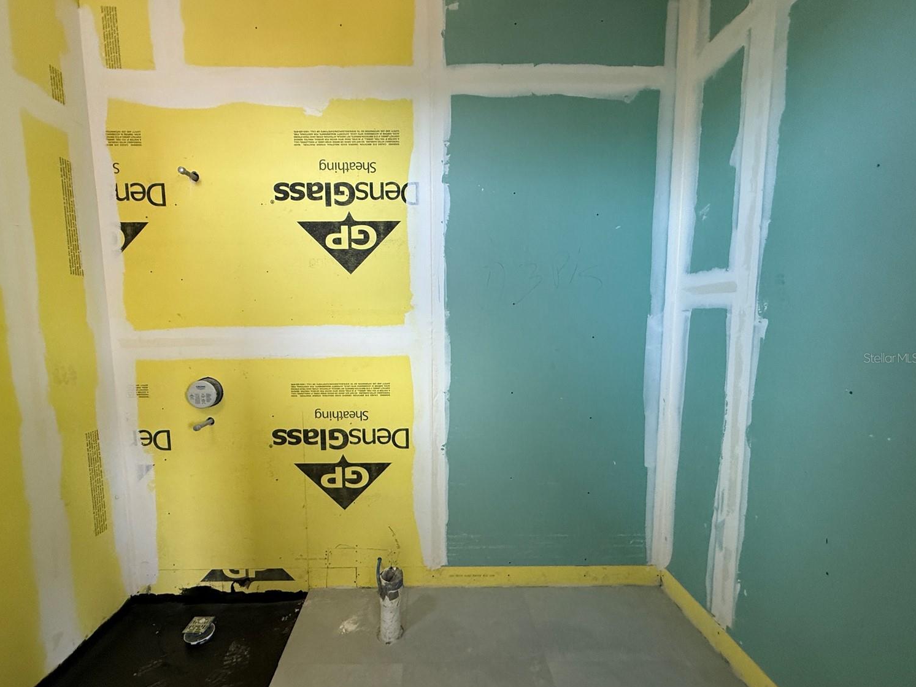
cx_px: 431
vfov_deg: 81.7
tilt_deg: -6.2
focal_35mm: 15
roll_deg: -1.1
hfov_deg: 98.1
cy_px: 358
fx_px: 397
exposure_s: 1/70
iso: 320
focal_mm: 2.22
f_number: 2.2
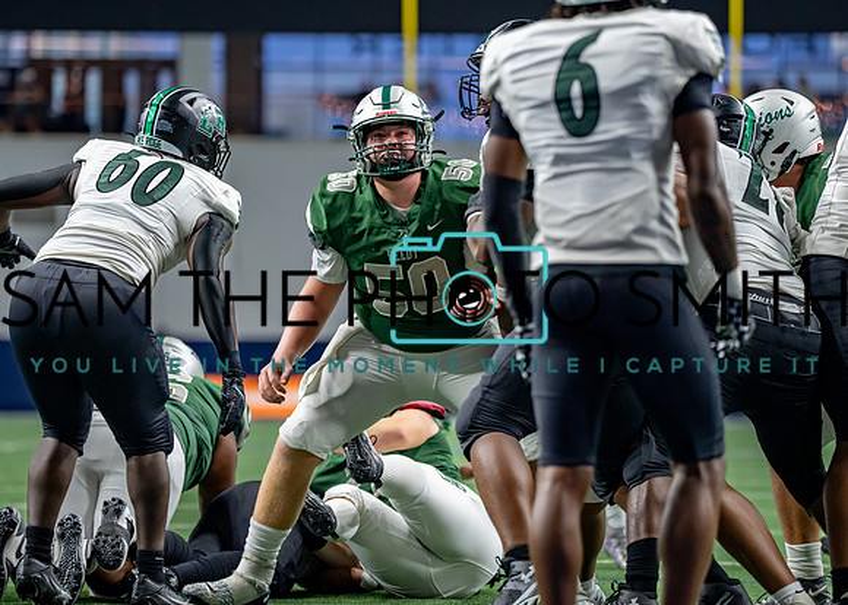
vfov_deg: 7.0
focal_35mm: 205
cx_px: 388
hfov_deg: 9.8
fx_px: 4931
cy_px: 282
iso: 1250
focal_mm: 154
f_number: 2.8
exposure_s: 1/640
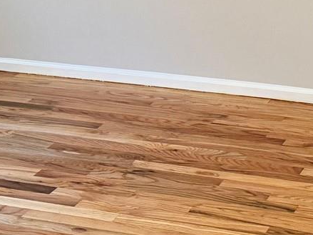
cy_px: -130
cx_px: 259
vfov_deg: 12.5
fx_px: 1012
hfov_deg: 17.4
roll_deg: +0.6
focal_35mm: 112
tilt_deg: -6.8
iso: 400
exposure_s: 1/120
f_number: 1.78
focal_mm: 6.76
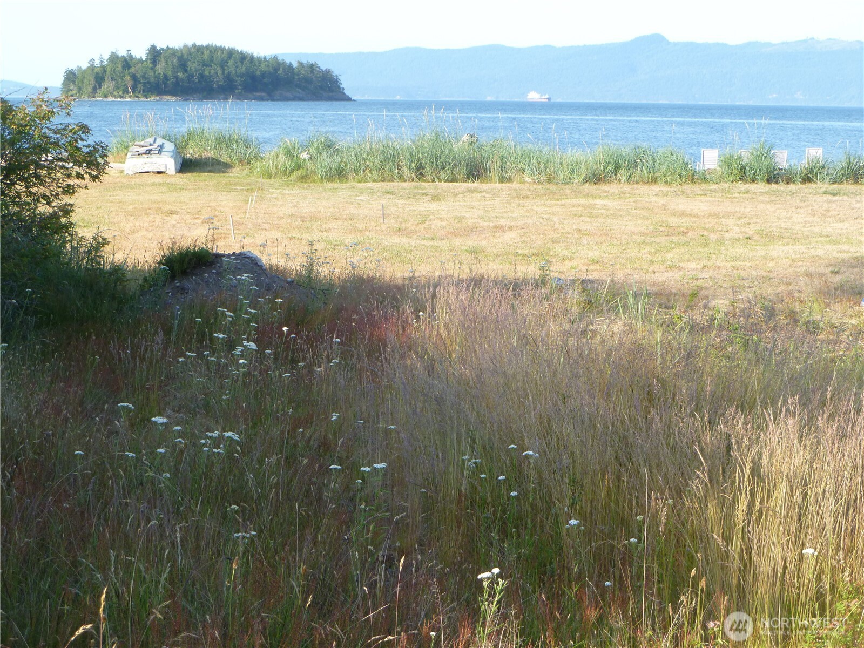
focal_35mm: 66
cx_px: 432
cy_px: 324
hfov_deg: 29.4
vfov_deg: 22.3
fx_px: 1647
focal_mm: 11.7
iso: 160
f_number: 4.2
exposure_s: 1/250
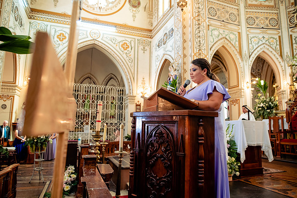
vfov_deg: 53.2
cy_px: 99
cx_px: 148
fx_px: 198
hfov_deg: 73.7
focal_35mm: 24
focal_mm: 24
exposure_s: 1/100
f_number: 2.8
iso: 1250
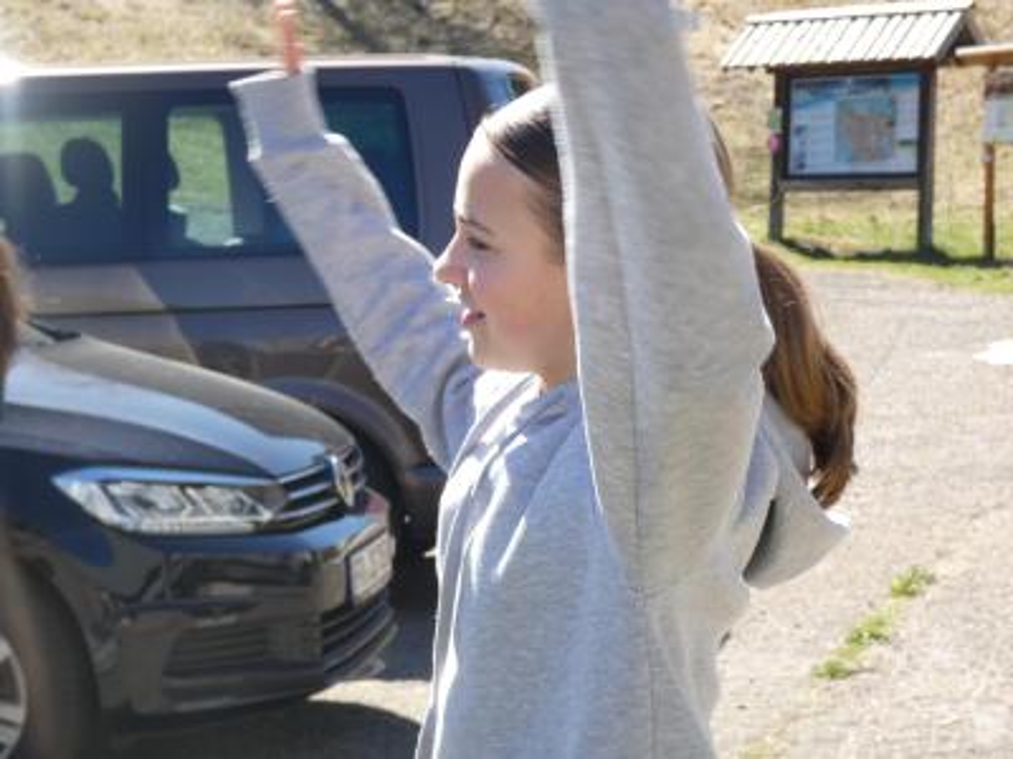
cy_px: 380
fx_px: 2780
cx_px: 506
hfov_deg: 20.7
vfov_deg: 15.6
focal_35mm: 95
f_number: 4.8
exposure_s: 1/160
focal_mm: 17.1
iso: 80
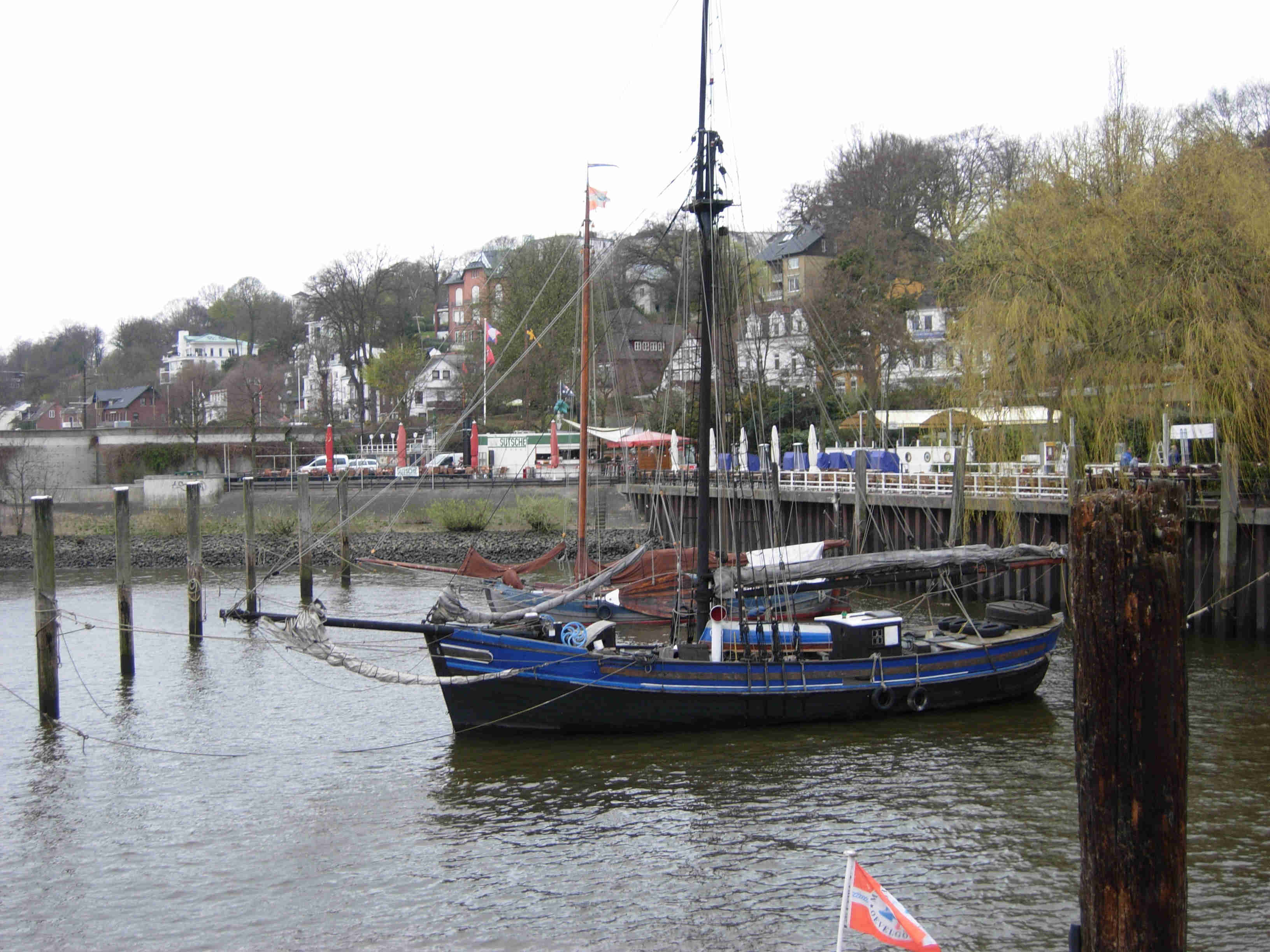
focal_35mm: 48
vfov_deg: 30.3
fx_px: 1761
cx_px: 635
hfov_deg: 39.7
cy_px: 476
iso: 50
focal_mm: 10.1
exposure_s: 1/39.1
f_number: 3.1
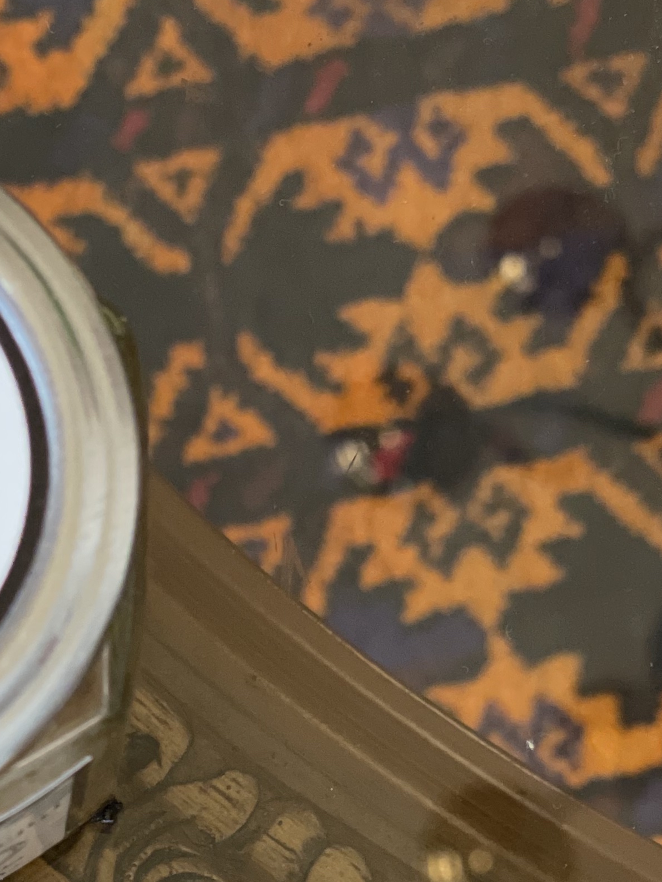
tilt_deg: -82.3
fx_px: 3366
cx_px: 32
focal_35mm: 132
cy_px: 803
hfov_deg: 11.1
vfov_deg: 14.8
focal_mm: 6
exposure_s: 1/40
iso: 400
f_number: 2
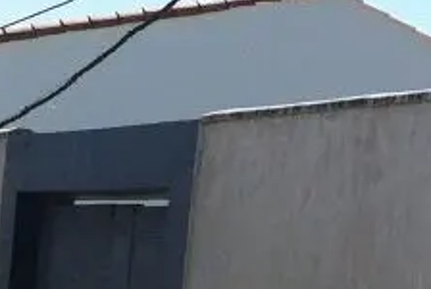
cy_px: 358
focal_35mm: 210
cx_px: 856
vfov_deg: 6.5
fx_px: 2517
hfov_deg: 9.2
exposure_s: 1/1117
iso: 80
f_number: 2.8
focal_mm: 3.85
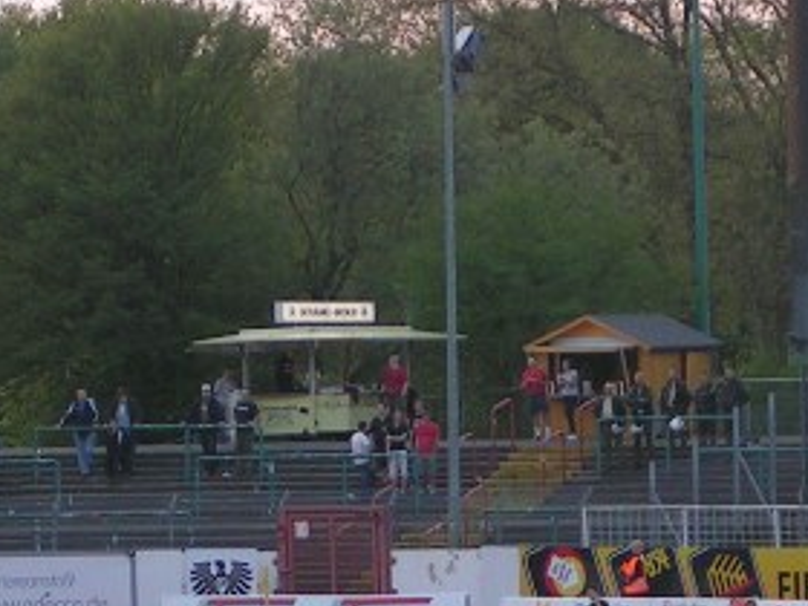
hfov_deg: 6.4
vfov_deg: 4.8
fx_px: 7213
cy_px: 436
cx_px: 592
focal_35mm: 309
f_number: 3.5
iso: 50
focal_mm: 16.6
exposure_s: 1/125
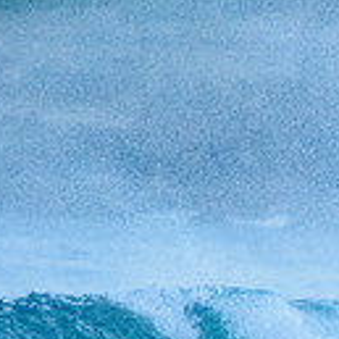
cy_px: 380
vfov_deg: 0.9
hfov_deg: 0.9
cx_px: 431
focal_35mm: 1906
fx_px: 21118
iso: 12800
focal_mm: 500
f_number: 5.6
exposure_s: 1/1250
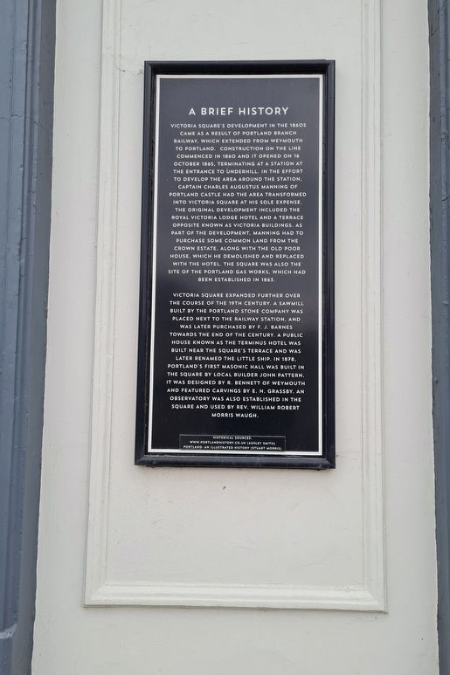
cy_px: 340
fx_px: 525
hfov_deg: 46.3
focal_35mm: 28
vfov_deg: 65.5
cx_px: 241
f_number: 1.8
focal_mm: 5.4
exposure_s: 1/244
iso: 50
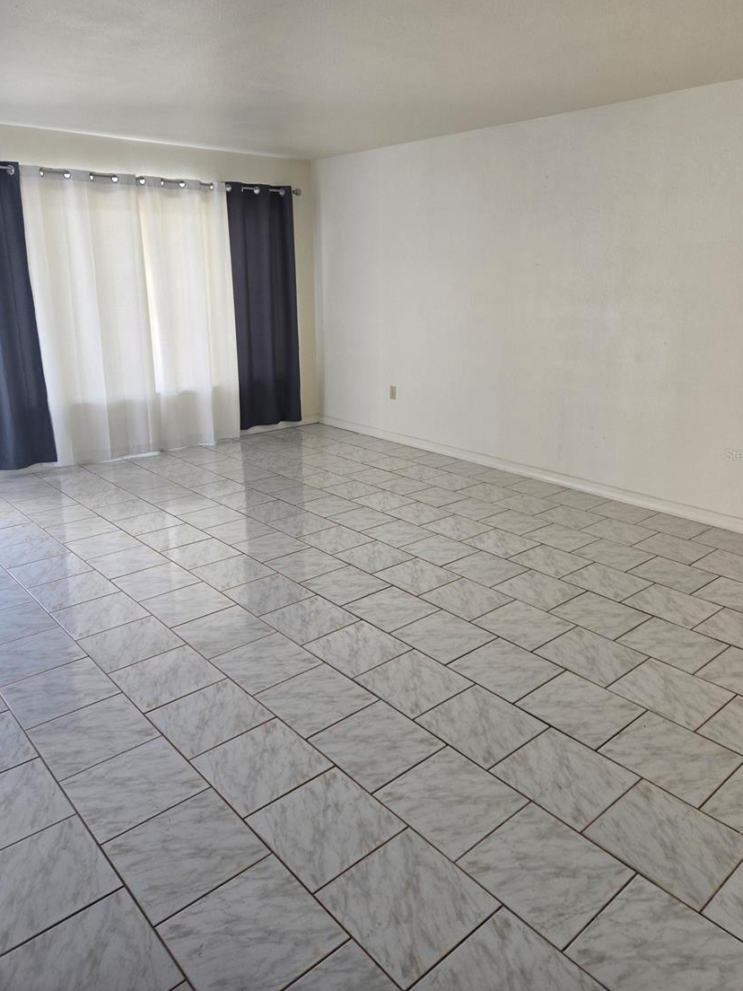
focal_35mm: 25
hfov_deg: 54.9
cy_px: 454
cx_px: 385
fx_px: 715
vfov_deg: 69.3
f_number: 1.8
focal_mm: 5.4
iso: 100
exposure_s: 1/180
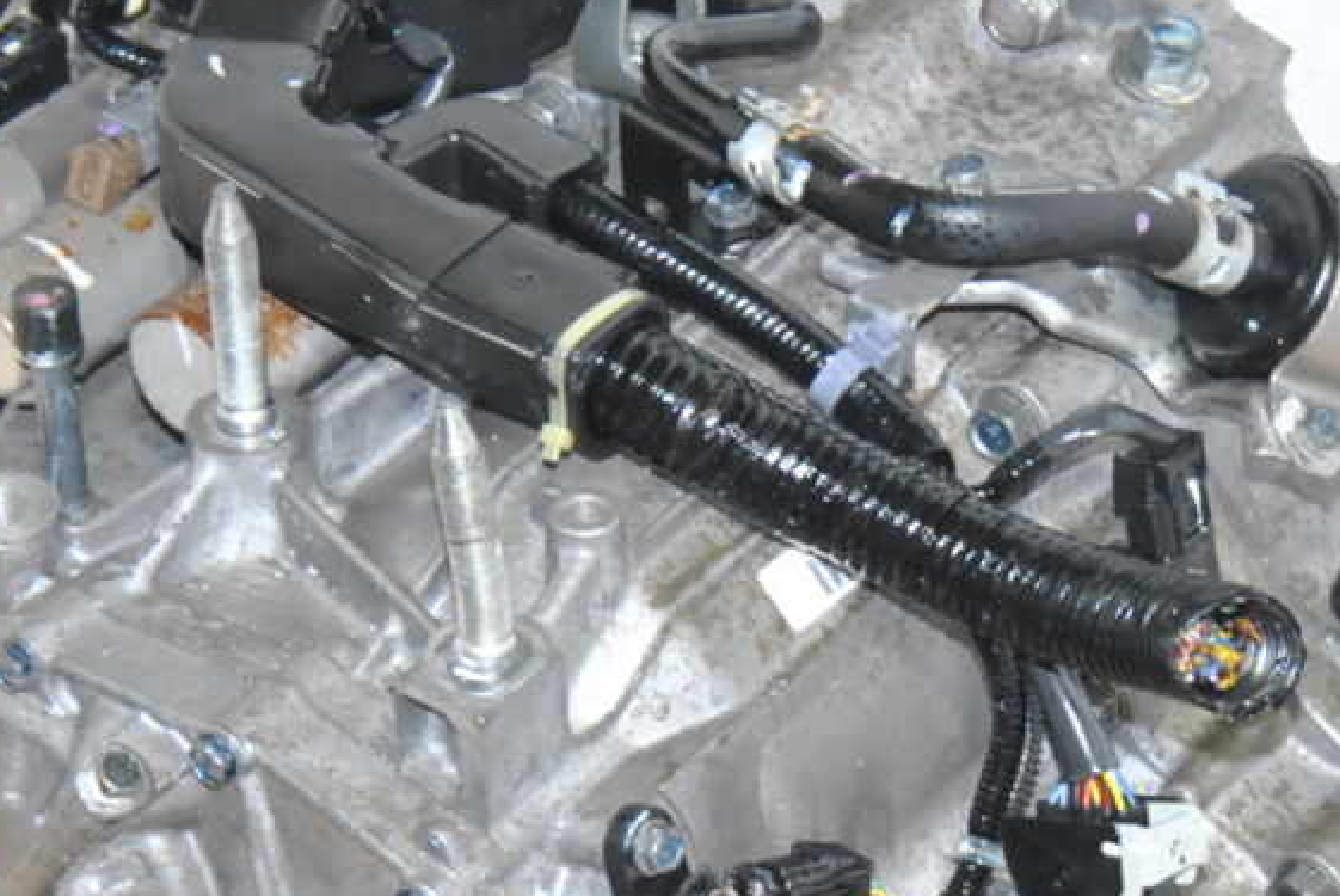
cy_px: 599
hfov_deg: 14.9
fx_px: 5103
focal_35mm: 137
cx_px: 810
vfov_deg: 10.0
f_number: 5
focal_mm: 32
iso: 800
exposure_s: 1/60
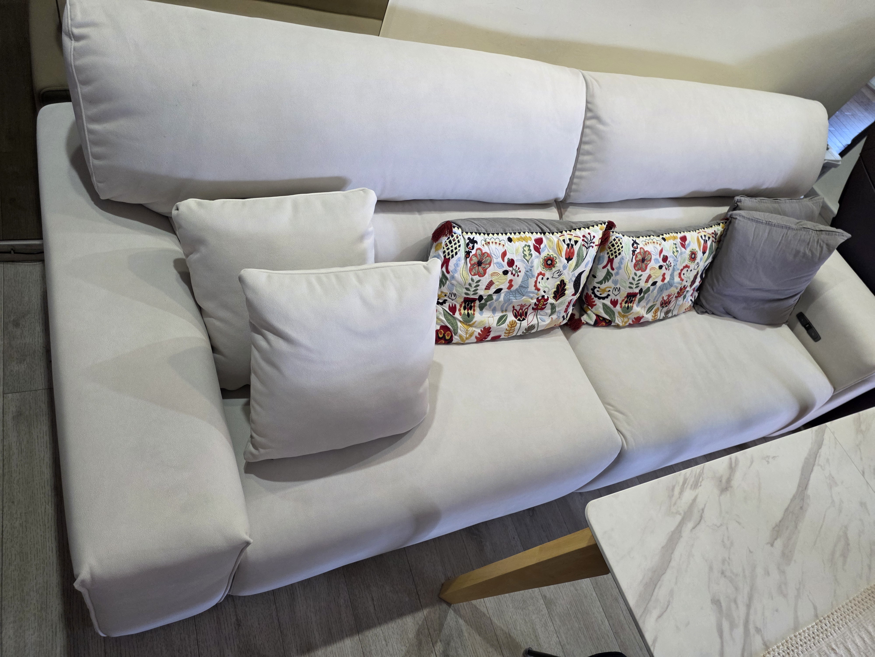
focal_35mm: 23
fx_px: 581
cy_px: 328
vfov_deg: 58.9
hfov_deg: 73.9
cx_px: 438
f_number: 1.7
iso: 250
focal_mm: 6.25
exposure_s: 1/100
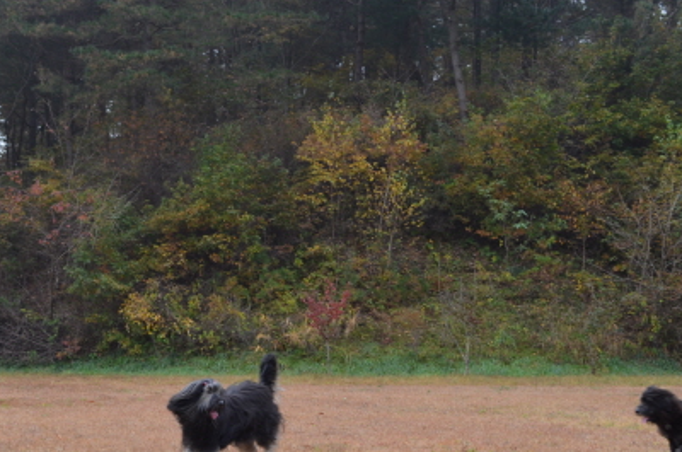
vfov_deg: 24.8
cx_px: 251
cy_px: 313
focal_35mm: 54
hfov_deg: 36.7
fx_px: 1021
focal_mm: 24
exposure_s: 1/160
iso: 200
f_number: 6.3
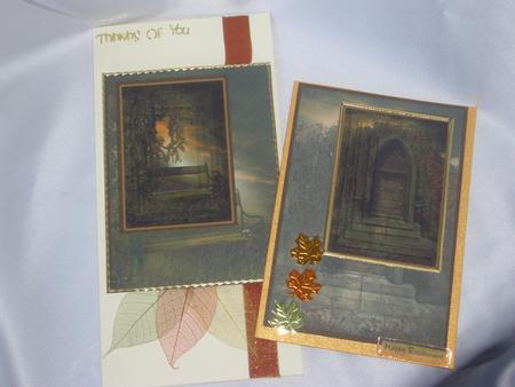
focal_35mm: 62
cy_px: 194
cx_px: 258
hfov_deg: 31.2
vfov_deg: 23.7
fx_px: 923
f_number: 5.6
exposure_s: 1/60
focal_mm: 10.2
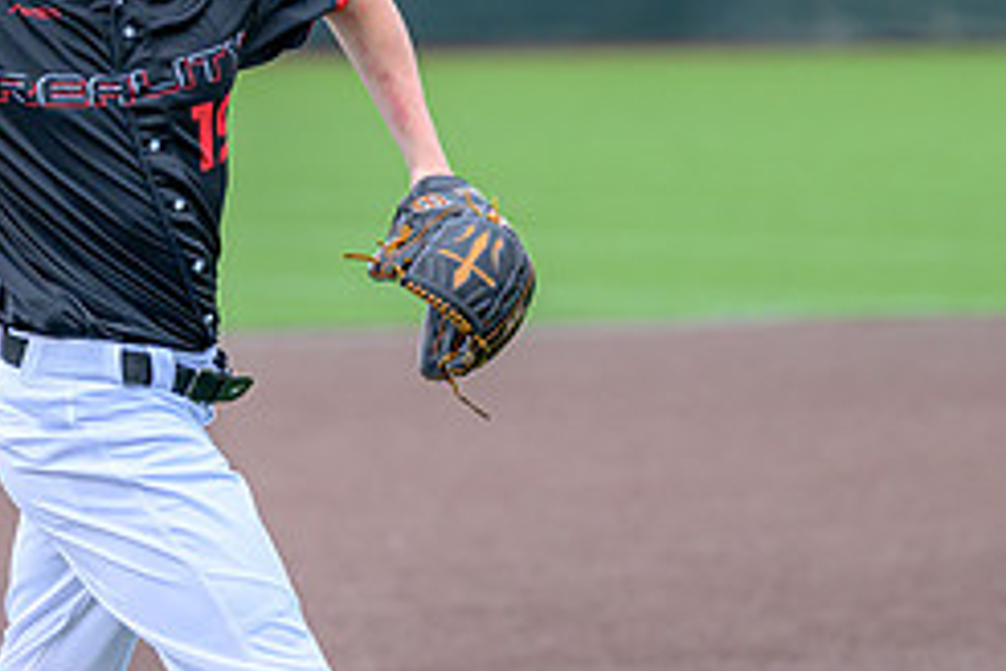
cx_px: 42
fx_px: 11764
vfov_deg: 3.3
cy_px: 311
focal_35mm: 421
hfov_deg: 4.9
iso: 1000
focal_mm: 140
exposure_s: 1/2000
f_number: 2.8
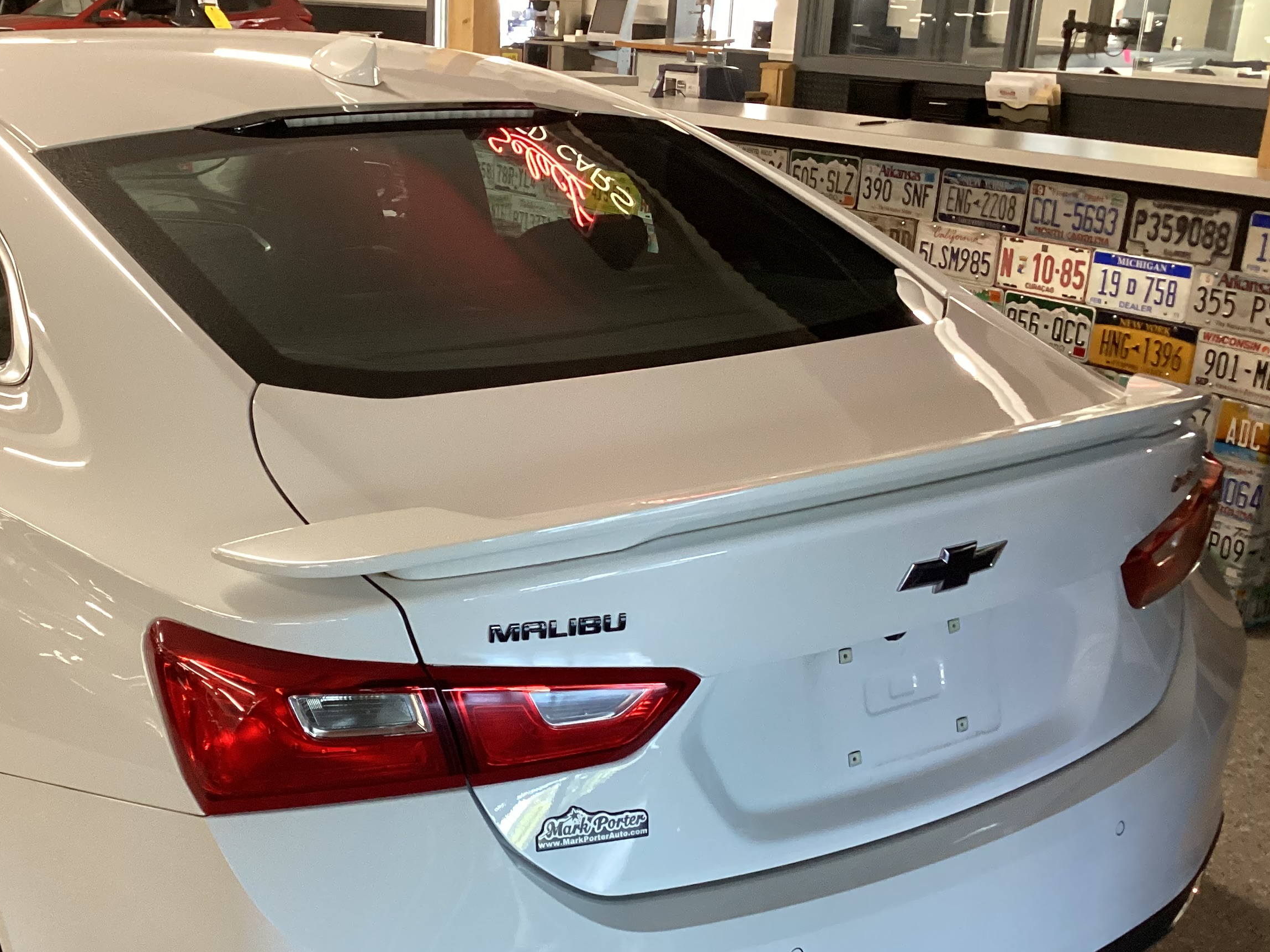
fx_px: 1614
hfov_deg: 42.5
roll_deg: -2.3
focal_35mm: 44
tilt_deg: -21.9
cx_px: 451
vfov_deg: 32.6
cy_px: 626
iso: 200
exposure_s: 1/60
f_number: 2.4
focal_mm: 3.3
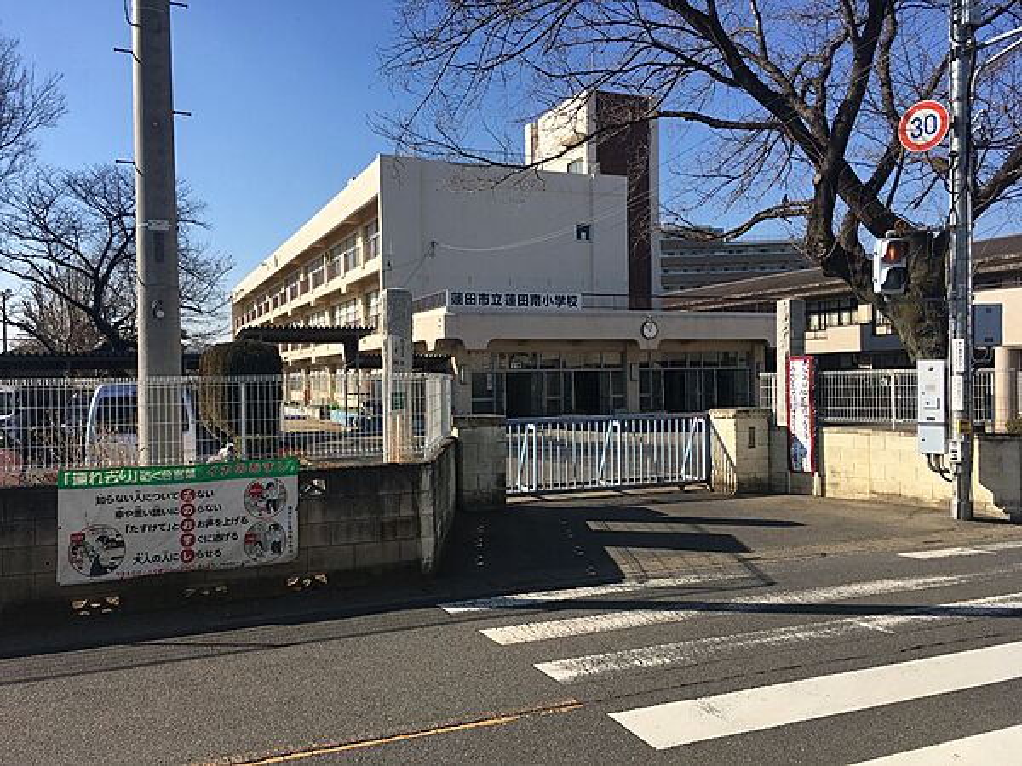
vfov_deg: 48.2
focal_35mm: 29
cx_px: 511
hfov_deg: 61.7
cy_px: 383
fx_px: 856
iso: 25
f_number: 2.2
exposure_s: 1/1538
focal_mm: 4.15
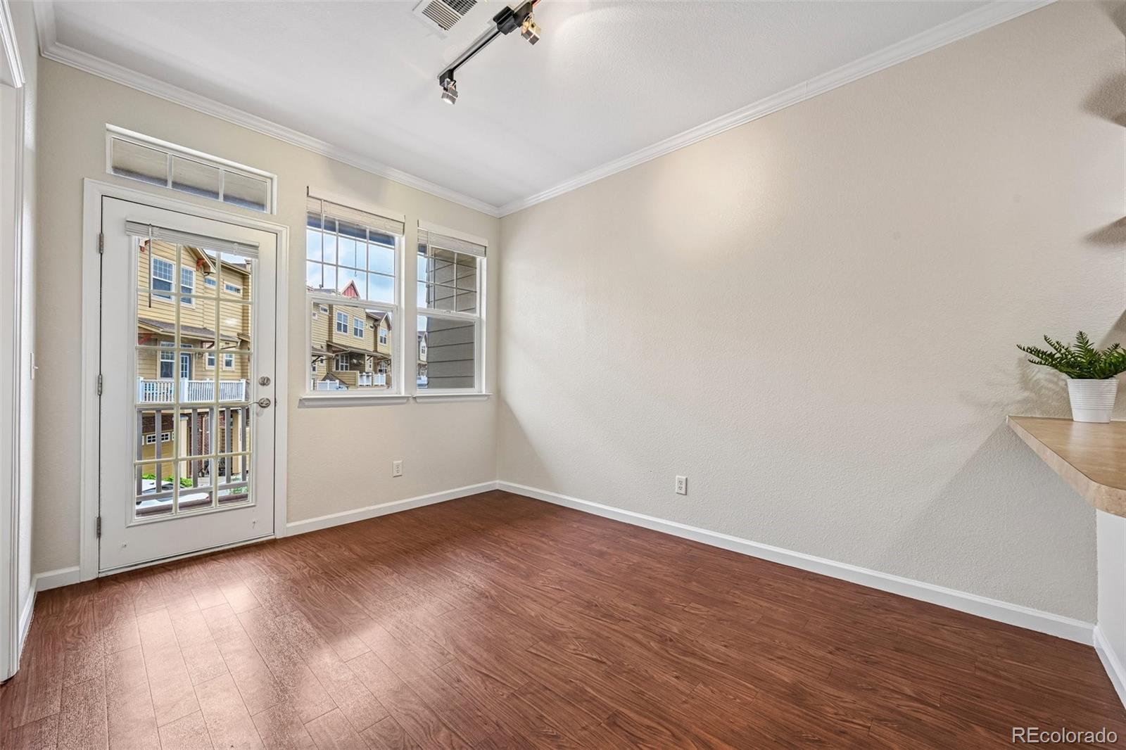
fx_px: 438
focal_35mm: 14
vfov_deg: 81.2
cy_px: 375
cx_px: 563
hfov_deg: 104.3
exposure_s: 1/15
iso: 140
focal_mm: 14
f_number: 10
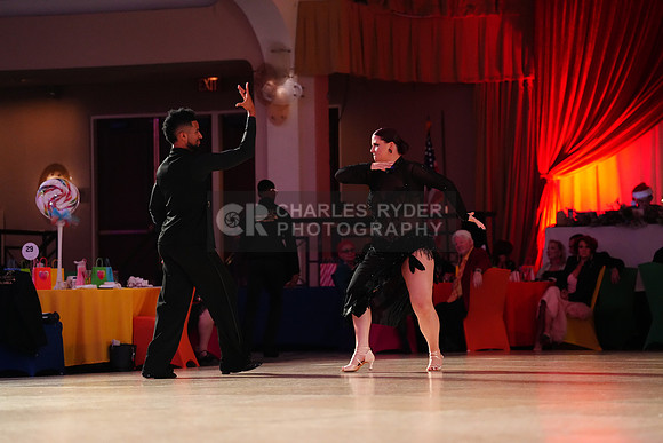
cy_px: 222
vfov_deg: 11.2
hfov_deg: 16.8
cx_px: 332
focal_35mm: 122
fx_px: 2247
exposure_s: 1/500
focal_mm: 122
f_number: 2.8
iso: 4000
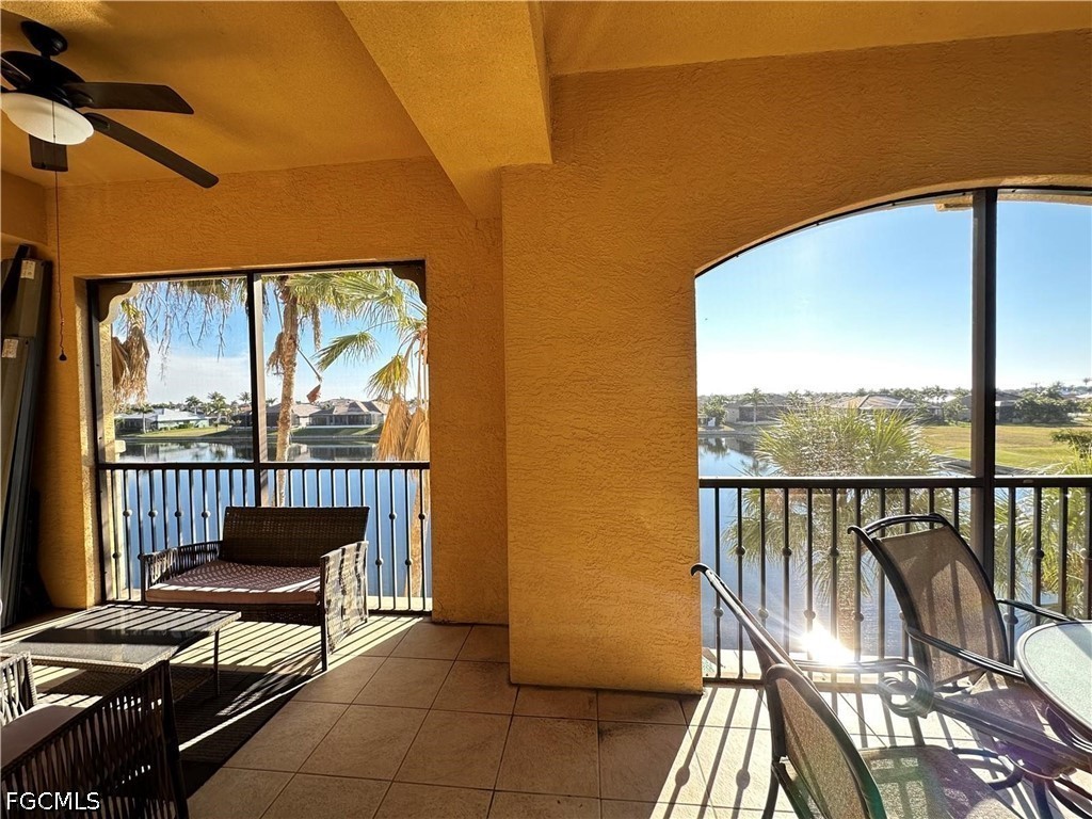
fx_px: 442
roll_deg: +1.2
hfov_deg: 102.1
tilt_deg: -1.4
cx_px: 546
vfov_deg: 85.7
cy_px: 410
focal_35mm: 14
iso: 40
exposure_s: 1/218
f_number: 2.2
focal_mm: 2.22
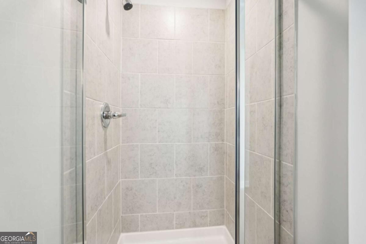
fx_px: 163
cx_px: 183
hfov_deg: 96.7
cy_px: 122
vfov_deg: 73.7
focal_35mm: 16
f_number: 8
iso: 400
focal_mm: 16
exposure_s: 1/6
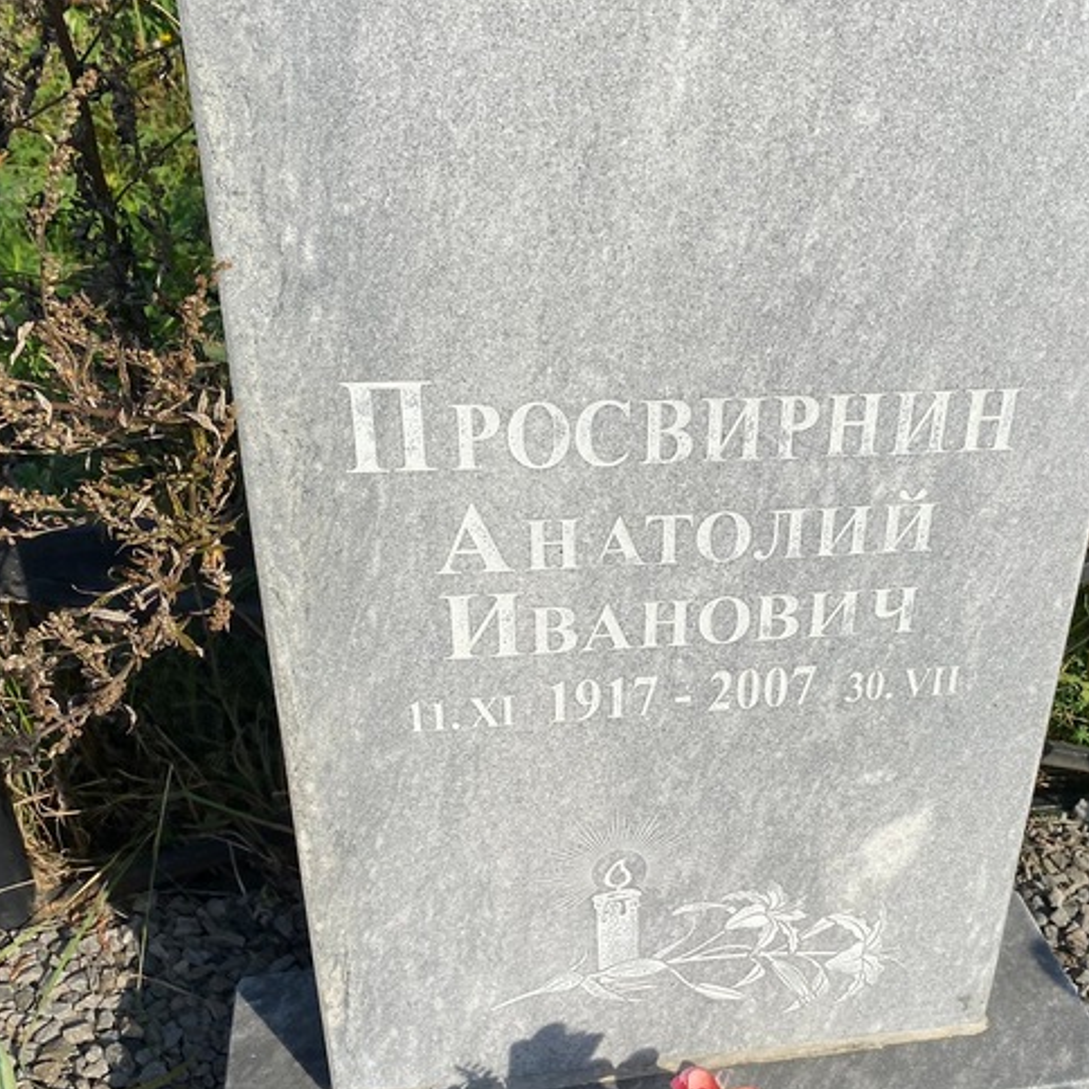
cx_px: 729
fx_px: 1353
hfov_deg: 43.2
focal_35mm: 38
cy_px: 621
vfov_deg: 43.7
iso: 32
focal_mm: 4.25
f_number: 1.8
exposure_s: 1/4274
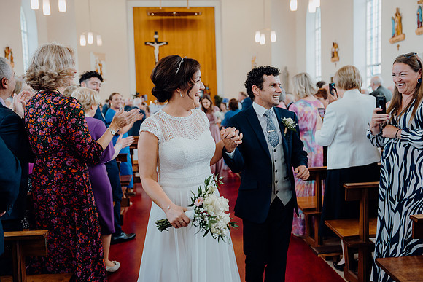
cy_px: 141
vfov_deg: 38.9
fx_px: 400
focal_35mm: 34
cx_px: 212
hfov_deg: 55.8
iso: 640
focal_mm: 34
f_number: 2.8
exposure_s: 1/200
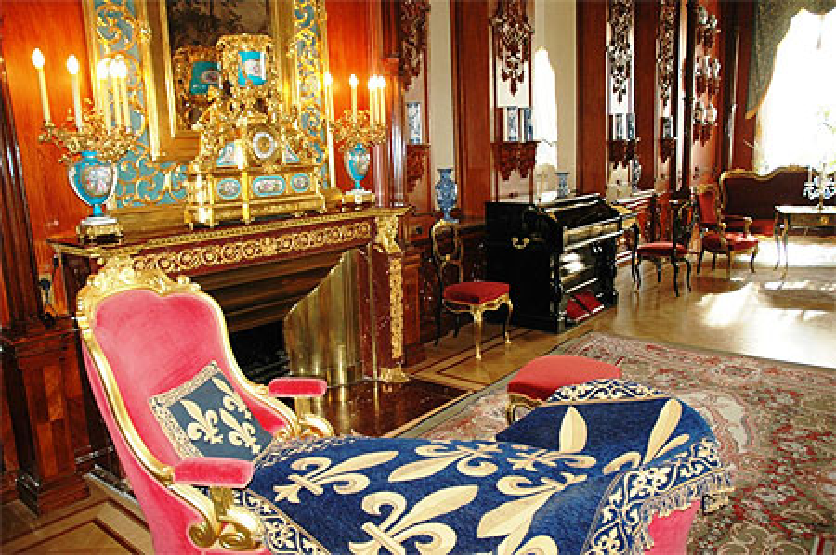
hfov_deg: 67.4
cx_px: 418
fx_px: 626
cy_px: 278
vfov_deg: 47.8
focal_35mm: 27
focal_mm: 18
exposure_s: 1/60
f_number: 3.5
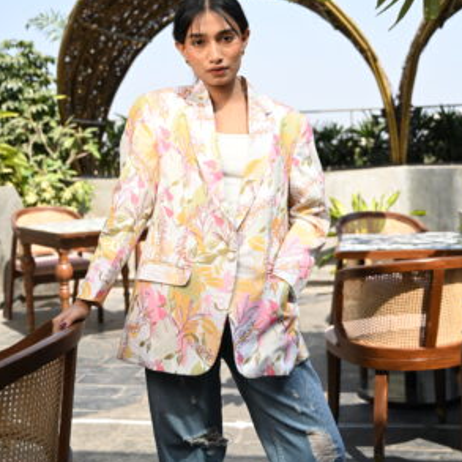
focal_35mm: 51
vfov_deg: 33.3
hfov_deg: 33.4
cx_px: 233
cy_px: 184
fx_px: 770
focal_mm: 39
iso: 100
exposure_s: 1/500
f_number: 4
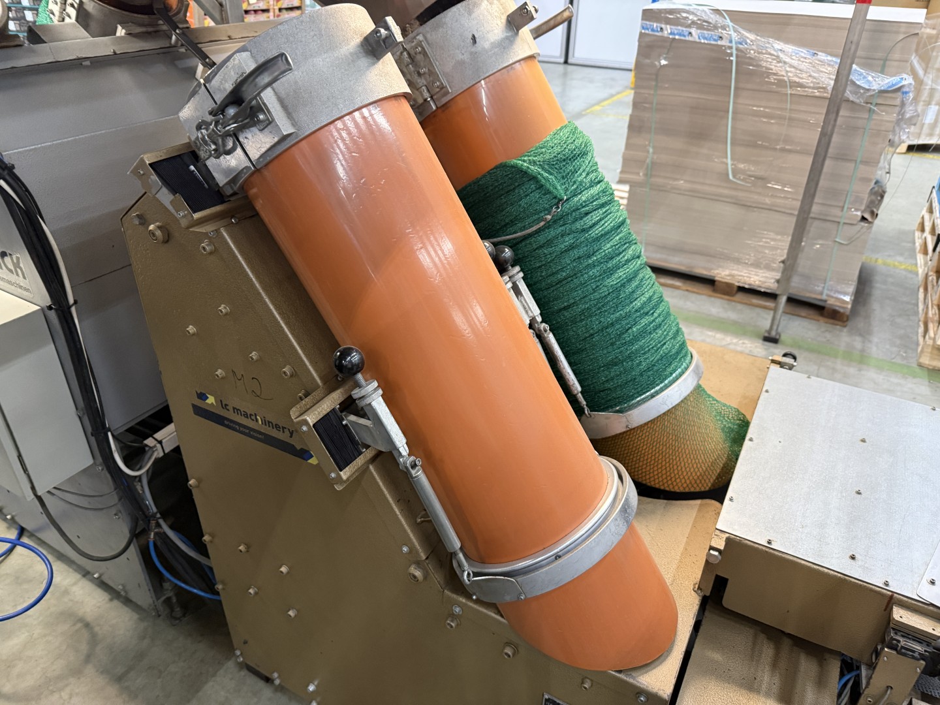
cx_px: 470
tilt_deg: -29.5
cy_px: 352
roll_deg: -1.6
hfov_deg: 71.6
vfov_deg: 56.8
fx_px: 652
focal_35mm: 24
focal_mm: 6.76
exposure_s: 1/60
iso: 400
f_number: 1.78
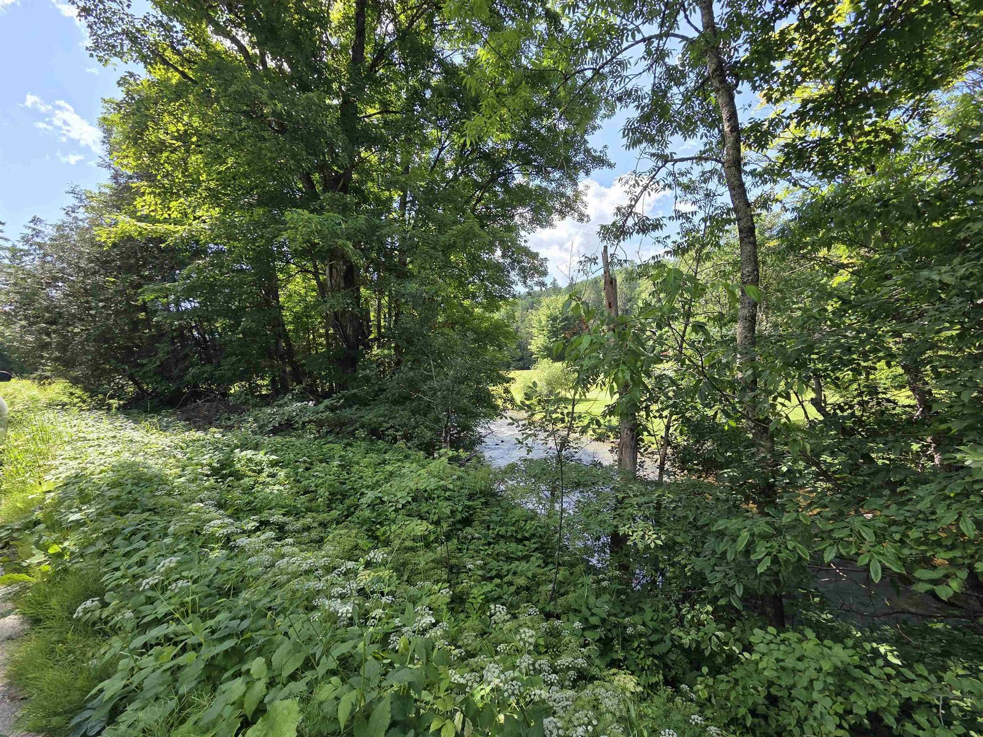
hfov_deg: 106.2
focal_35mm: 13
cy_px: 368
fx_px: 369
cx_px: 492
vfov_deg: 89.9
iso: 50
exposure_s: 1/633
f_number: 2.2
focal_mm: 2.2
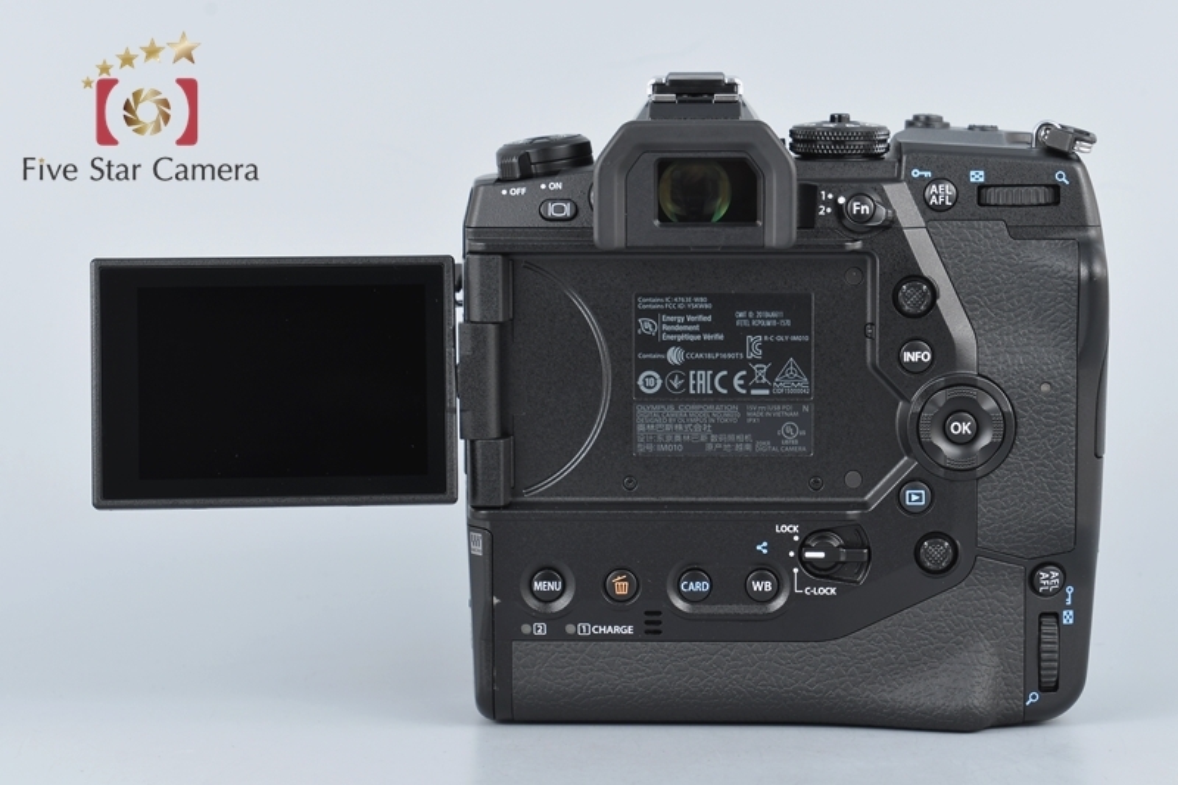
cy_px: 392
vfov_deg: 10.2
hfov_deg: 15.2
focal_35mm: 135
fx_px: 4416
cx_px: 589
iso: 400
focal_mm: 90
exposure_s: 1/250
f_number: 11
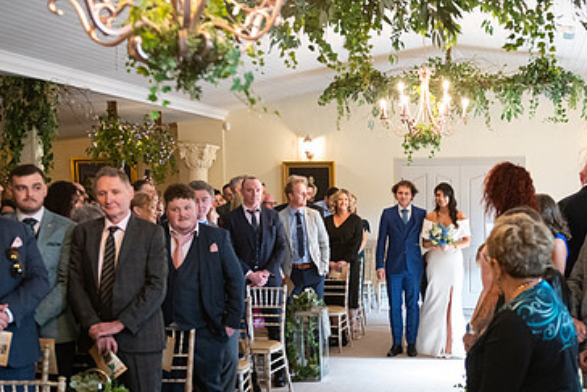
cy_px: 296
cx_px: 402
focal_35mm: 51
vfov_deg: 26.2
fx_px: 832
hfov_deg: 38.3
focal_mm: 32
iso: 1250
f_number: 3.5
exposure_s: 1/160
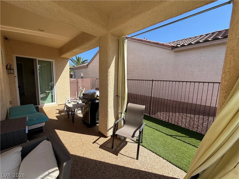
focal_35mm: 14
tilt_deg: -6.3
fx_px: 97
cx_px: 120
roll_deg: -1.5
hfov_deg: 102.1
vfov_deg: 85.7
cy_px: 90
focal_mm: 2.22
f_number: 2.2
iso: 32
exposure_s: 1/770
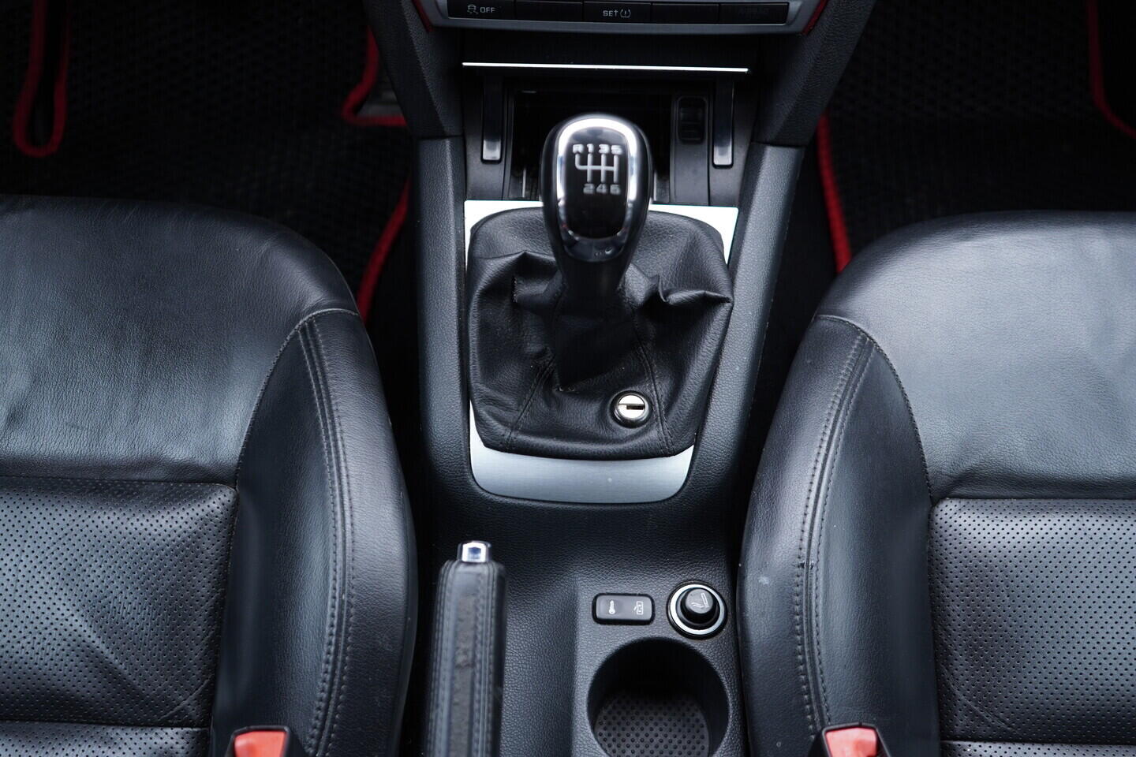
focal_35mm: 36
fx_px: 1136
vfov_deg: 36.9
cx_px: 568
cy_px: 378
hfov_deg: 53.1
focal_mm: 24
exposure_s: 1/40
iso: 320
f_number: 2.8
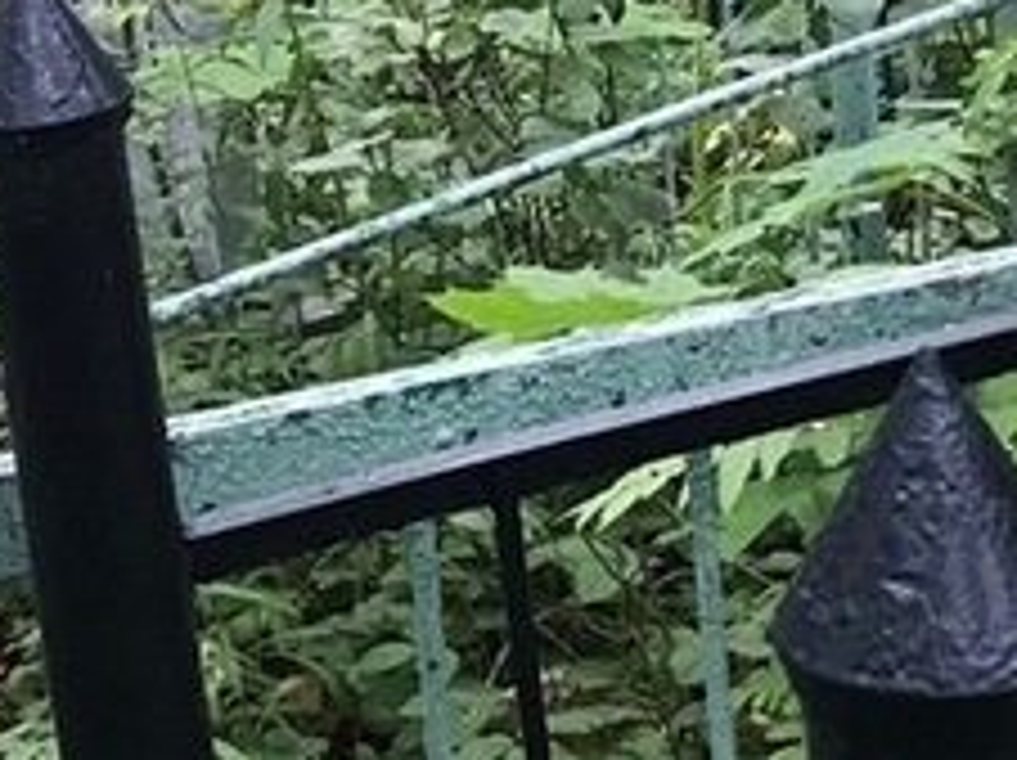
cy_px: -162
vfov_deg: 11.4
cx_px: 405
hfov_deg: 15.5
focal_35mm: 127
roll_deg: +6.7
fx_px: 3727
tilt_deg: -8.9
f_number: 1.8
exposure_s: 1/33
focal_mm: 3.99
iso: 32
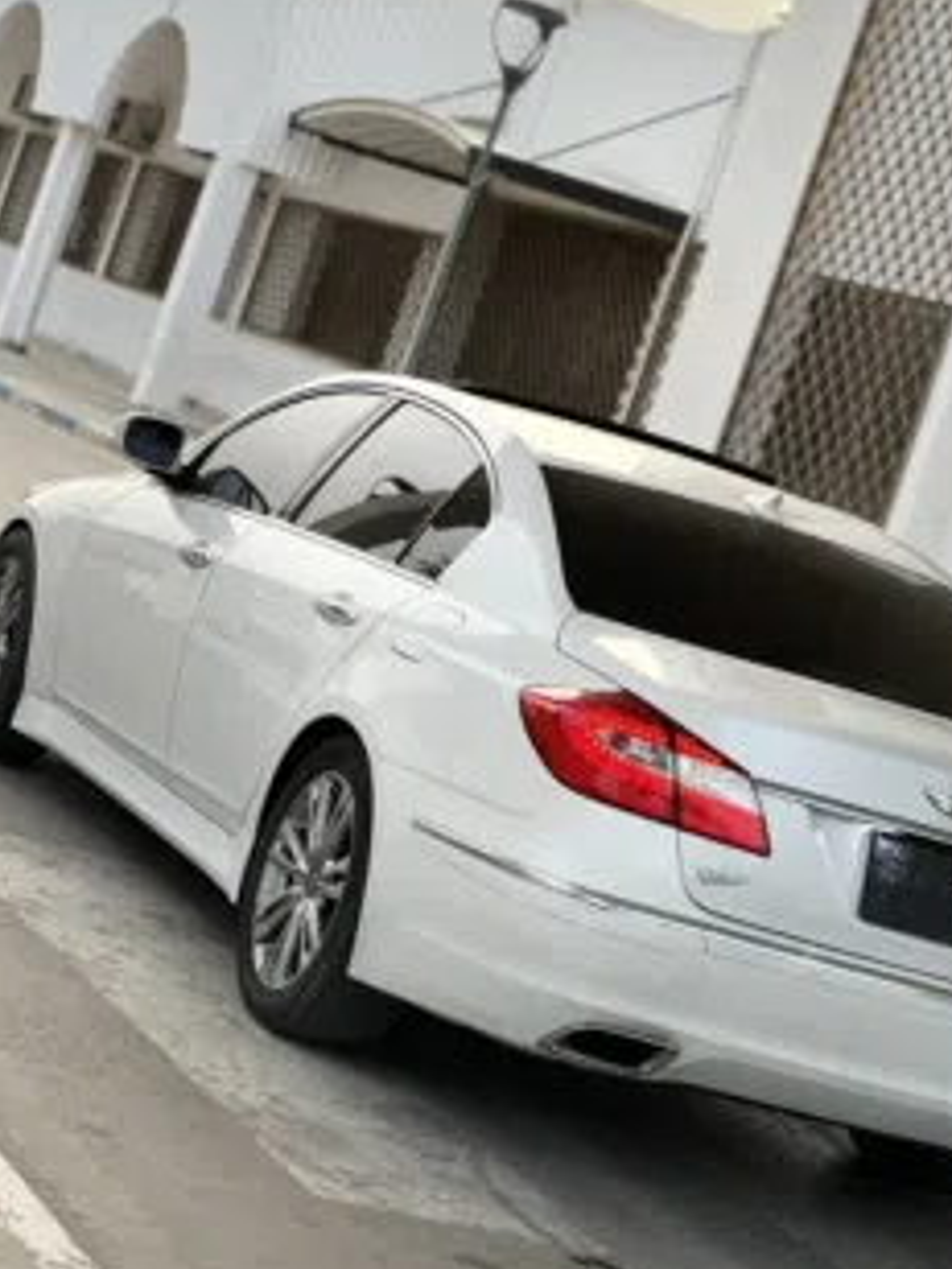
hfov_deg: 14.8
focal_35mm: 100
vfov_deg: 19.6
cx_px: 577
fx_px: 3667
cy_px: 503
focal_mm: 9
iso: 80
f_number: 2.8
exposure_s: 1/121
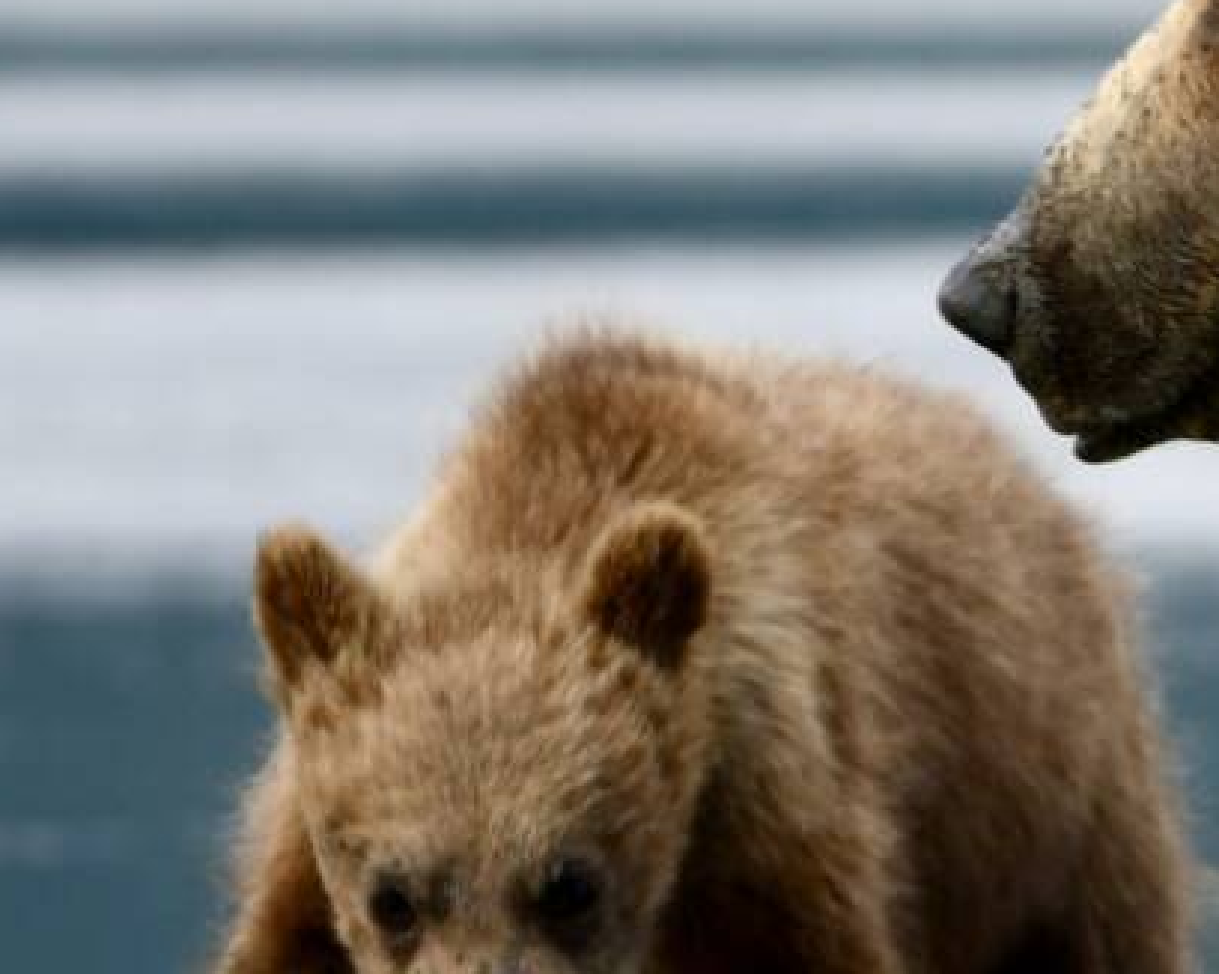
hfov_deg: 2.0
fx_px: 34302
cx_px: 2268
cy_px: 191
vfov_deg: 1.6
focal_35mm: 951
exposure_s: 1/250
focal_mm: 230
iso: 100
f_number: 6.3
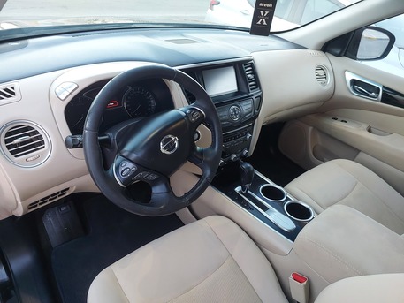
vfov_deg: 58.9
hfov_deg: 73.9
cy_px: 152
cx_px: 202
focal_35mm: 23
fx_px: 269
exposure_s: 1/60
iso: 400
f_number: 1.8
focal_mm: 5.06
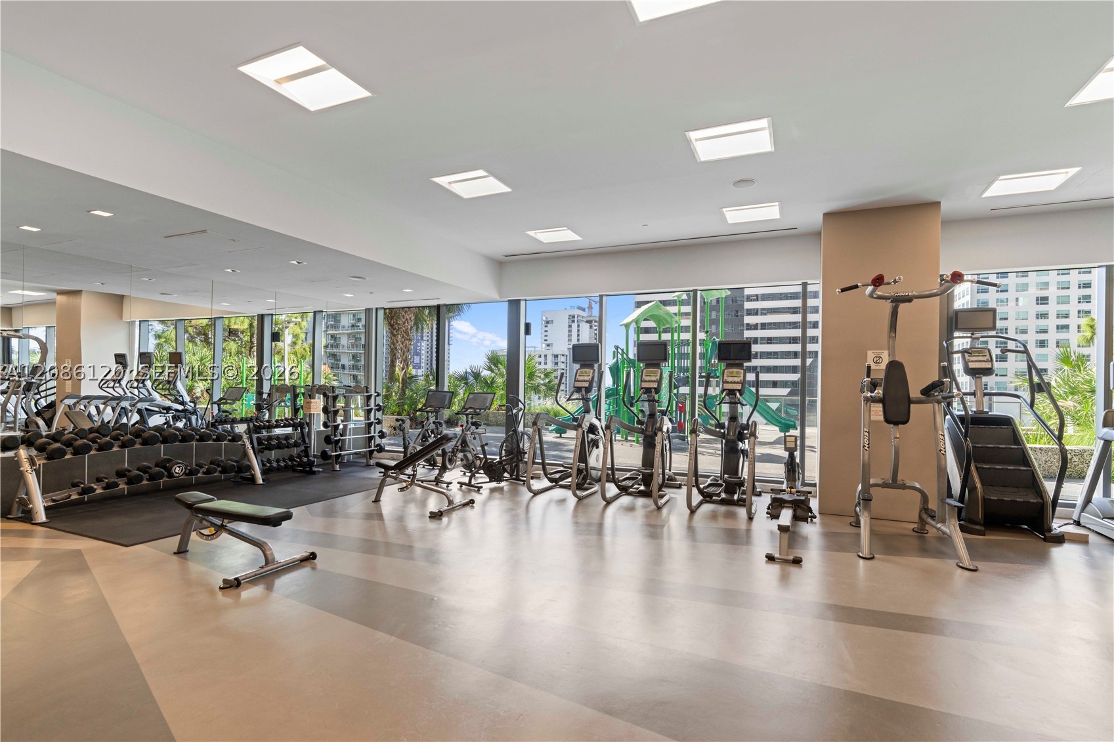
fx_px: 526
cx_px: 557
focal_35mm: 17
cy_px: 371
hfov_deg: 93.3
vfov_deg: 70.4
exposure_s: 1/30
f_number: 5
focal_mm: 17
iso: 500
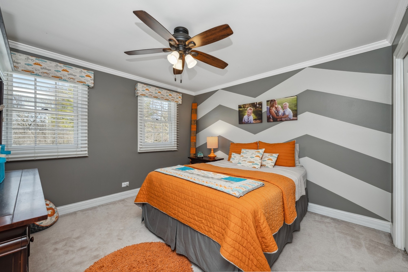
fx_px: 159
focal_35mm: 14
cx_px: 204
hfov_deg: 104.3
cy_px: 136
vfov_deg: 81.2
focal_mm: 14
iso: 200
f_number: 8
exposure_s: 1/50
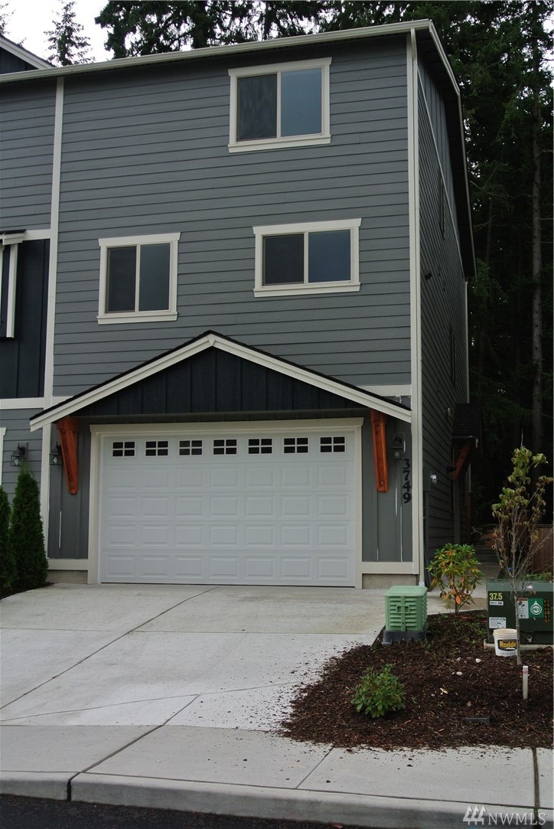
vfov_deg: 48.4
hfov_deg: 33.5
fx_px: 921
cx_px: 277
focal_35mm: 40
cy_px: 414
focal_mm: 15.1
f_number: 4.5
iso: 100
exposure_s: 1/400
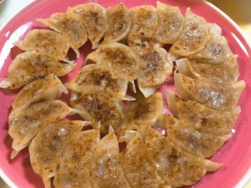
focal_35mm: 50
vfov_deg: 28.9
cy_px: 65
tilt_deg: -55.4
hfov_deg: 37.8
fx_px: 362
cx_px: 86
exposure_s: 1/30
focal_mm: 3.3
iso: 125
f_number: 2.4
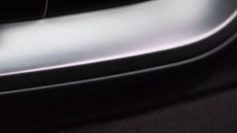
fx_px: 754
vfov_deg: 8.8
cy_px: -228
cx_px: -310
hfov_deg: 13.6
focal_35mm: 120
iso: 3200
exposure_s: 1/80
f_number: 4
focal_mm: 24
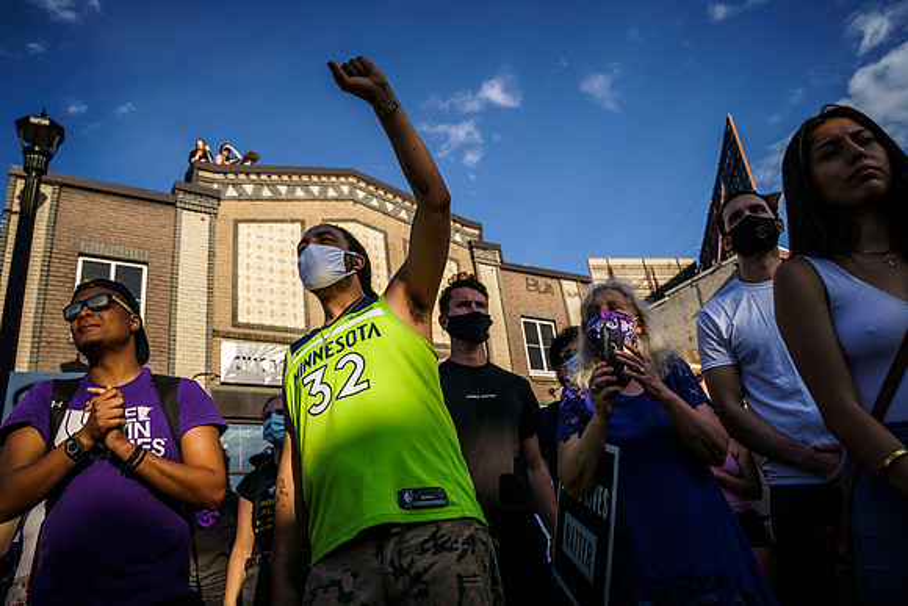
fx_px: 628
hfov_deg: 71.7
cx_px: 444
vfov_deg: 51.5
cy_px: 303
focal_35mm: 25
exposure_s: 1/8000
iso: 800
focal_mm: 24
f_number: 4
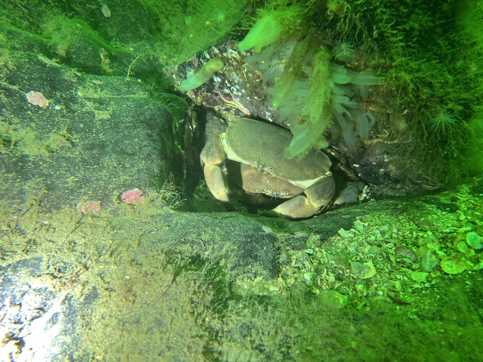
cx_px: 242
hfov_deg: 67.3
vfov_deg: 53.1
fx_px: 363
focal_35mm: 26
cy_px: 181
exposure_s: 1/75
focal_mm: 5.7
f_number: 1.5
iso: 100
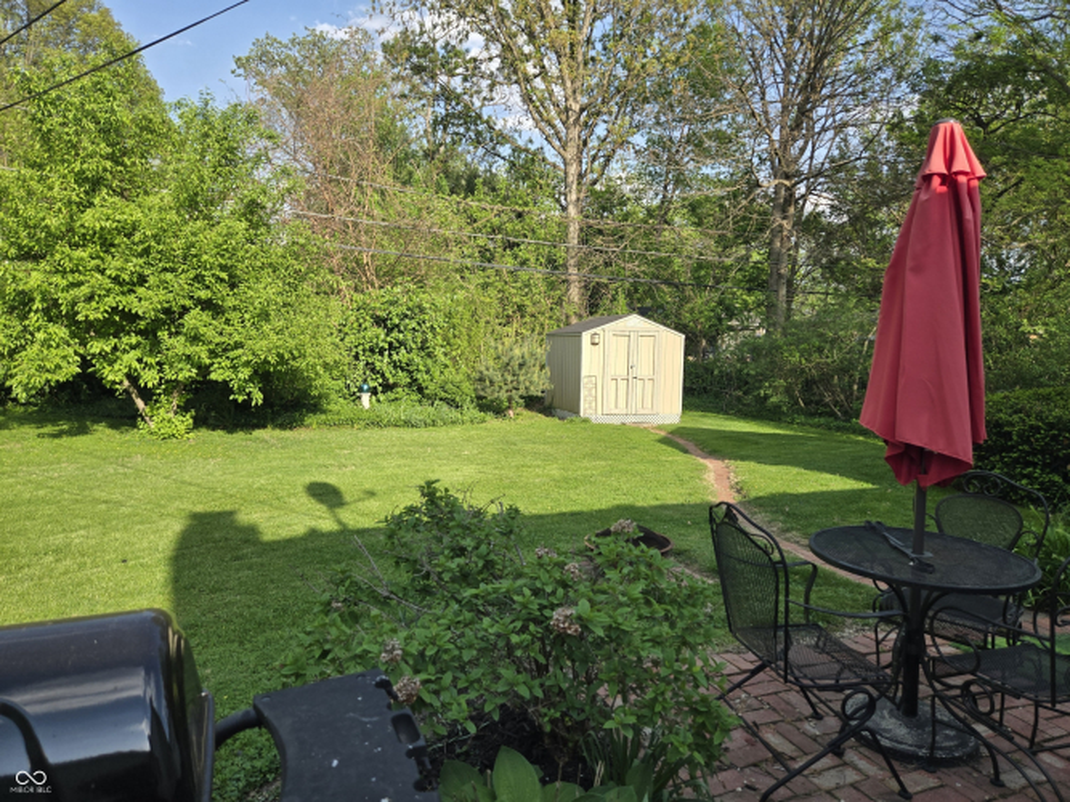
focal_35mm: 23
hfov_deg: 73.9
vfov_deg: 58.9
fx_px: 711
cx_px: 535
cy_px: 401
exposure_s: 1/2874
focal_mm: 5.4
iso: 80
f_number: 1.8
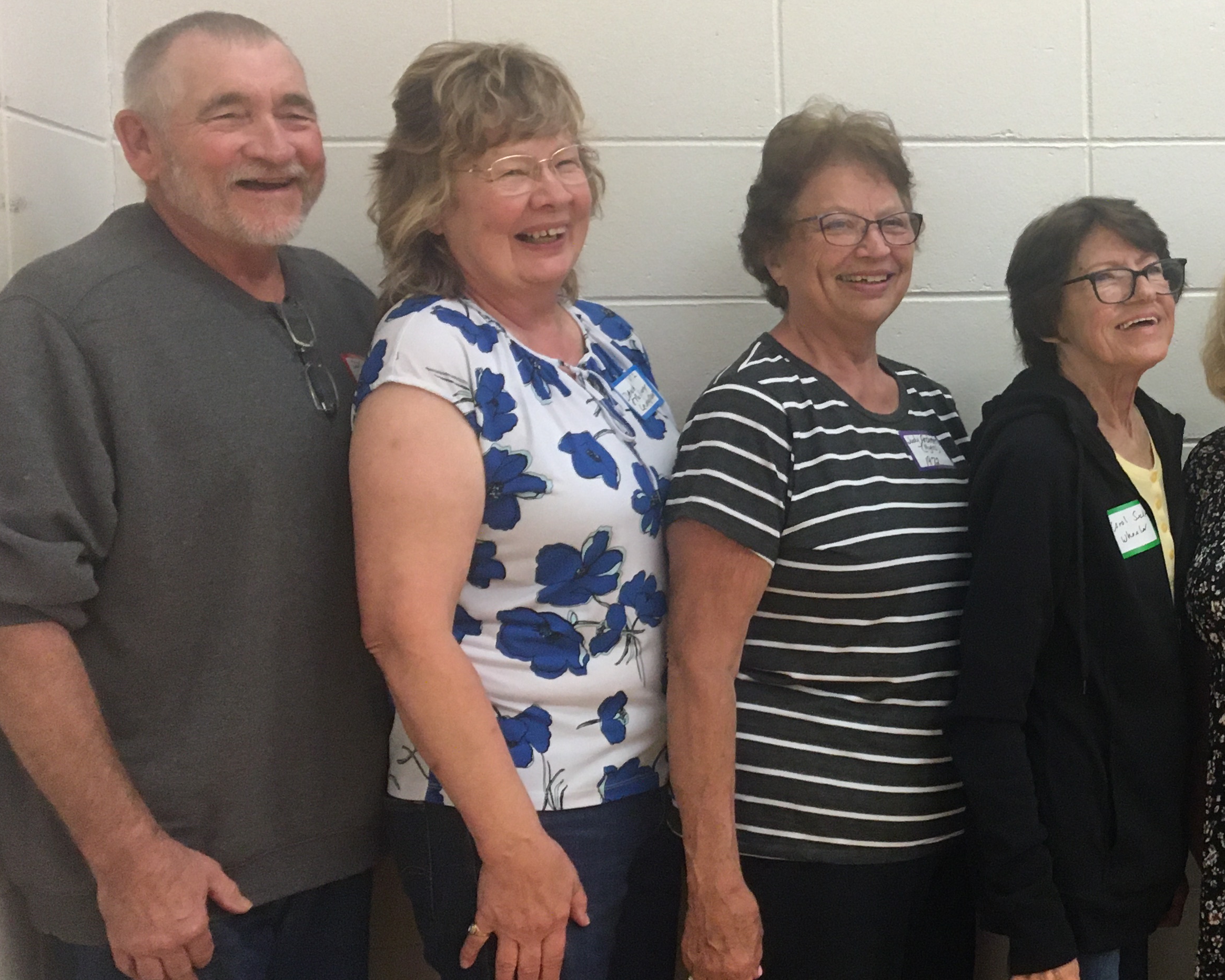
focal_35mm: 49
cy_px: 440
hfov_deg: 36.4
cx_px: 1025
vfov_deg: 30.8
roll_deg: +1.0
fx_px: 1776
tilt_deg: -4.0
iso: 160
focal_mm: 4.15
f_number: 2.2
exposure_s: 1/30
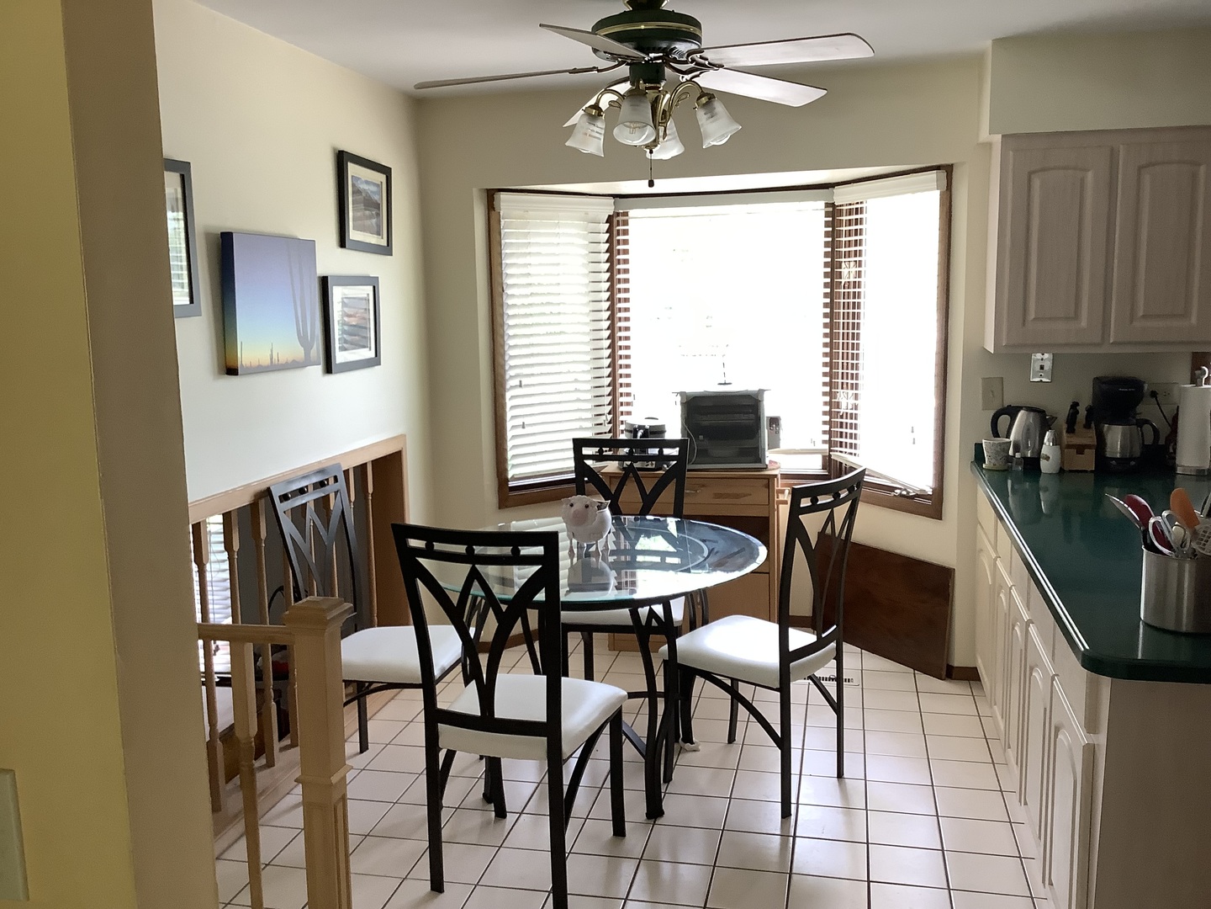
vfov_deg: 45.4
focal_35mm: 31
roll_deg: +0.7
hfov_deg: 58.4
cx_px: 606
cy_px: 454
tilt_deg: -9.9
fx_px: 1084
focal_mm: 3.3
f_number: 2.4
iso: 125
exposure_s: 1/60
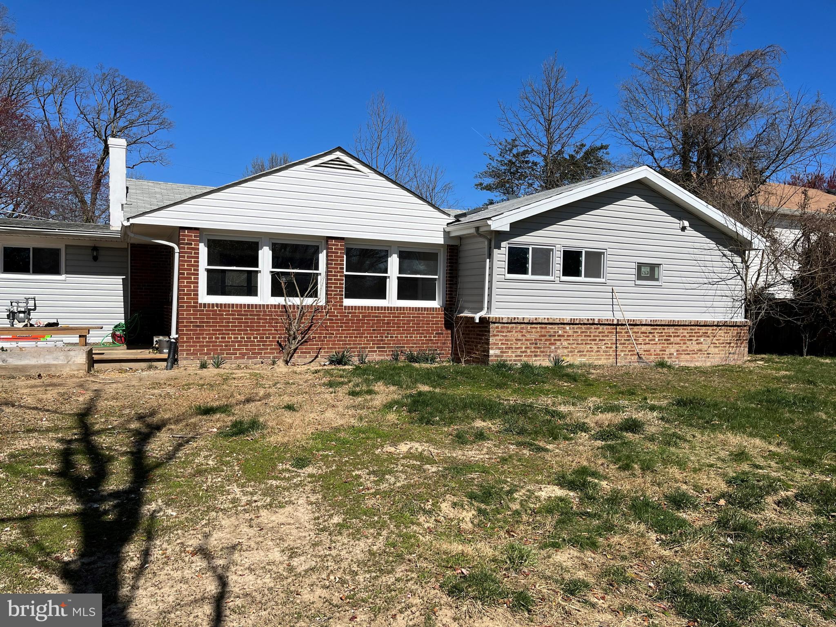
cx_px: 418
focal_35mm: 26
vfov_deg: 53.1
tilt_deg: -2.2
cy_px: 314
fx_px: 628
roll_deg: -0.6
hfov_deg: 67.3
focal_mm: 5.1
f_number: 1.6
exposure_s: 1/5556
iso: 50
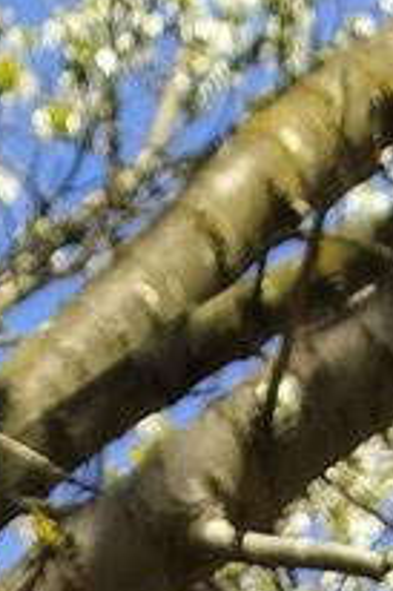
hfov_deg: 7.0
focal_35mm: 194
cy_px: -1406
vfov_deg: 8.3
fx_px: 3182
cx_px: -204
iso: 100
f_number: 1.7
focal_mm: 5.24
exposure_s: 1/609
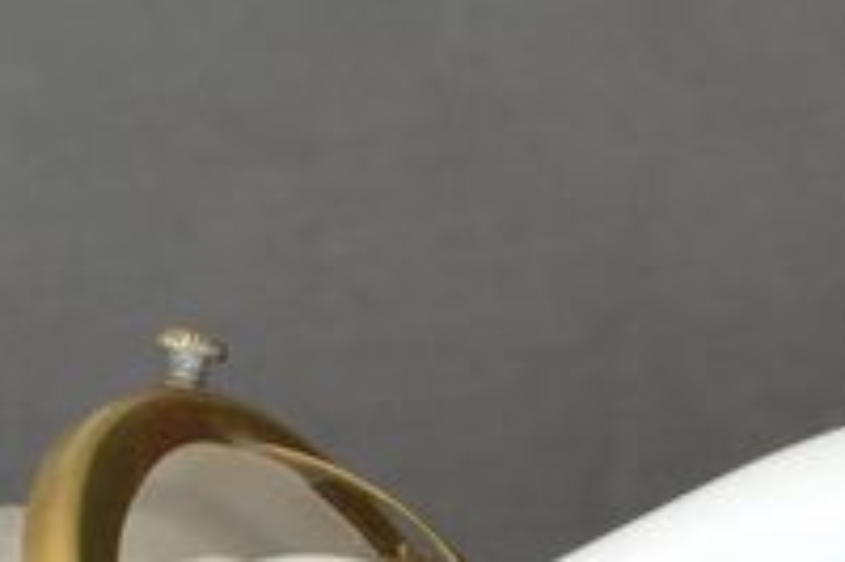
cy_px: 1213
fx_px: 6653
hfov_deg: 7.3
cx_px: 655
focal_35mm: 284
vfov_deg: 4.7
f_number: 5.6
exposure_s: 1/125
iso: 280
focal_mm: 35
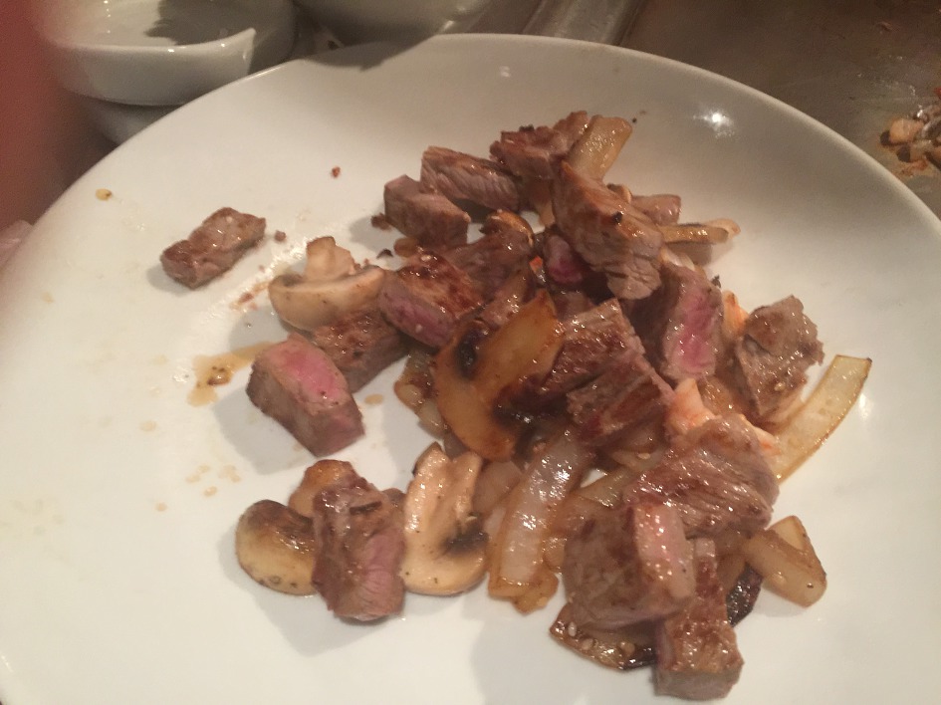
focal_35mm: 29
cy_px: 352
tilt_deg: -50.2
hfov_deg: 61.7
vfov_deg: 48.2
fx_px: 788
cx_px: 470
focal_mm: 4.15
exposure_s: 1/8
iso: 125
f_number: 2.2
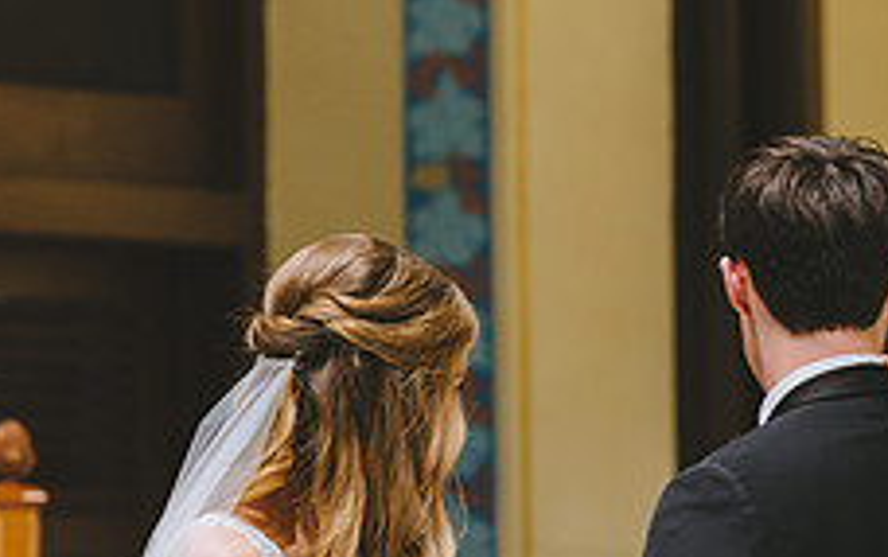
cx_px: 994
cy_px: 438
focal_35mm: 370
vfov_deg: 3.6
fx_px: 8963
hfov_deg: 5.7
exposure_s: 1/125
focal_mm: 140
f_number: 4.5
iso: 1250
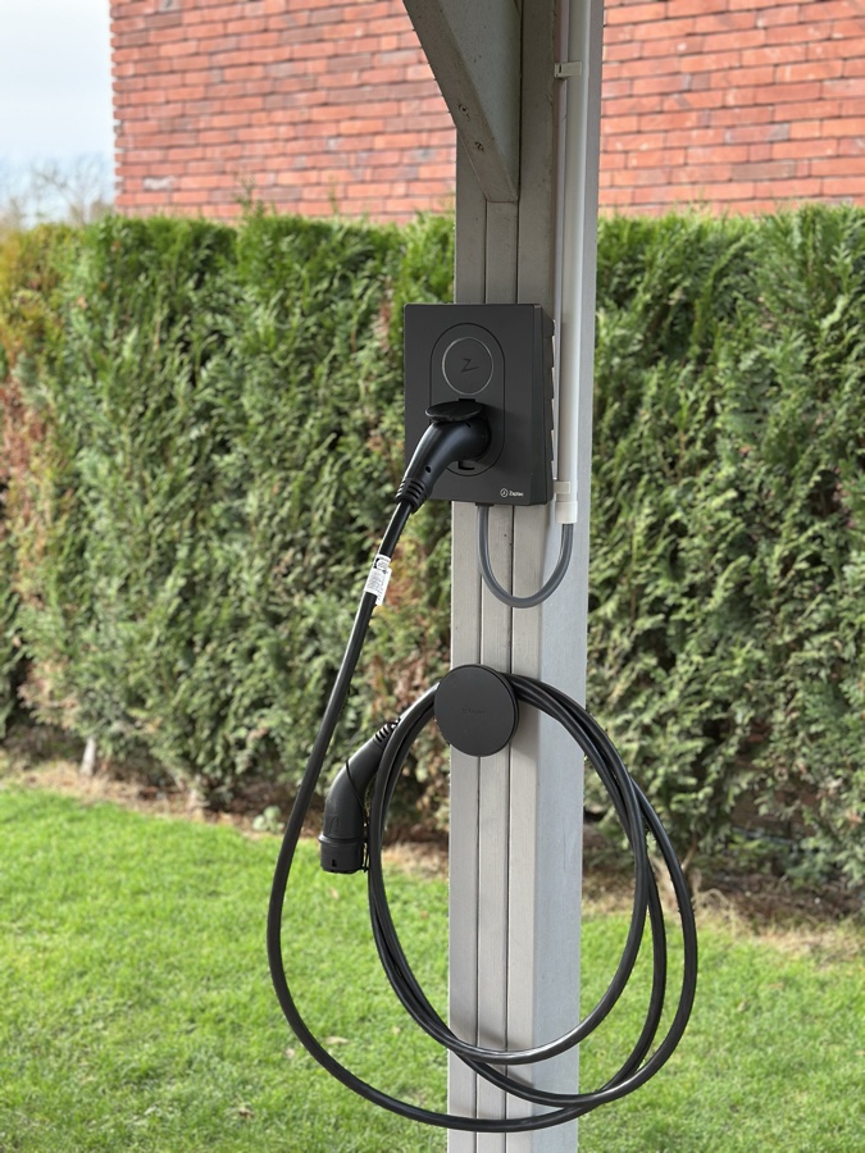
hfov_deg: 30.3
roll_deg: -0.8
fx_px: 1599
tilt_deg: -10.0
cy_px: 576
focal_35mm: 48
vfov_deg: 39.7
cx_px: 432
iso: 80
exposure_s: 1/319
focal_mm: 6.86
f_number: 1.78
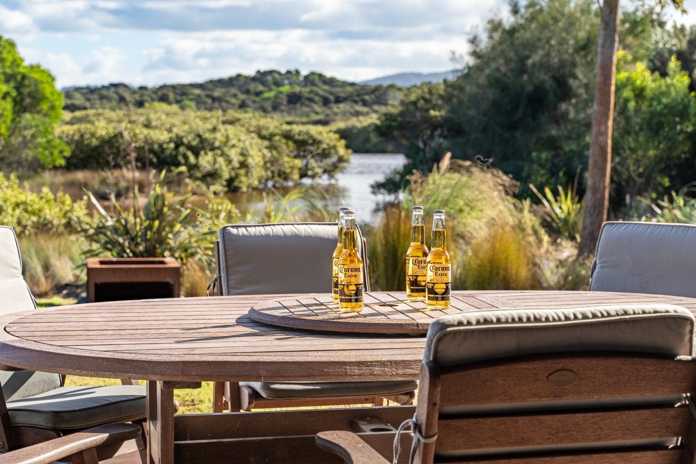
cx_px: 348
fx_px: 1450
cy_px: 232
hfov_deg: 27.0
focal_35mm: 75
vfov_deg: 18.2
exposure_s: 1/6400
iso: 200
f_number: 8
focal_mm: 75
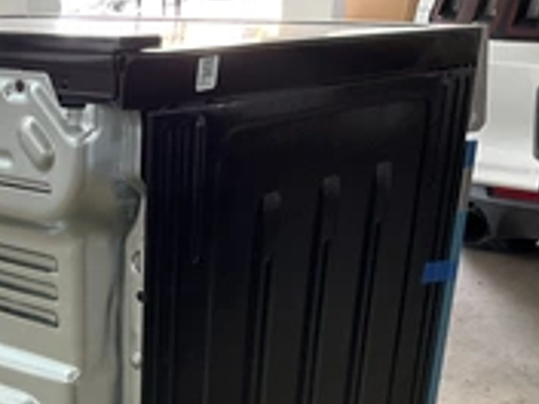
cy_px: 450
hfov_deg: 28.5
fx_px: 1028
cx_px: 83
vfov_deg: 21.1
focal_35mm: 66
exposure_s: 1/60
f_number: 1.8
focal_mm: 3
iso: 125
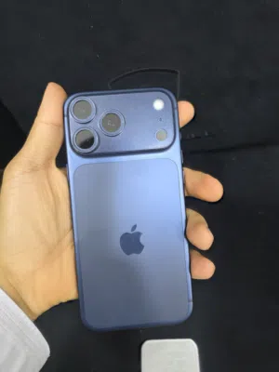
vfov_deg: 73.9
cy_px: 186
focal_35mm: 23
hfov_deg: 58.9
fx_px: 247
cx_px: 140
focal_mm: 6.3
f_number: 1.7
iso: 500
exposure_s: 1/100
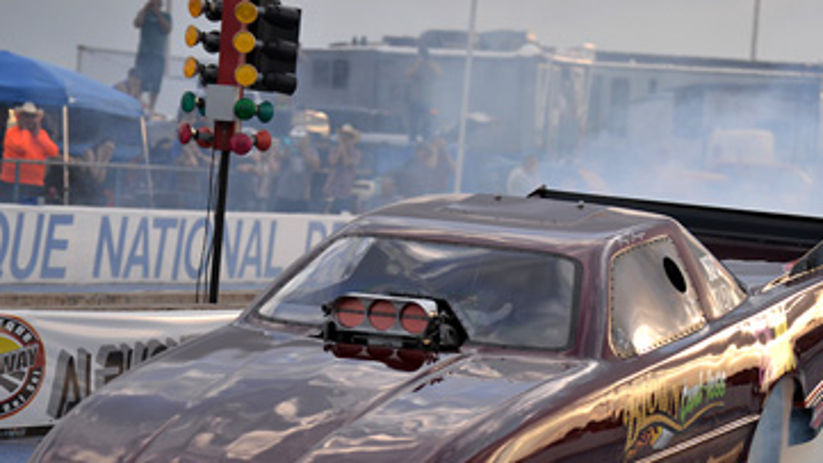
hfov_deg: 11.0
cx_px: 488
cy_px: 379
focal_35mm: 196
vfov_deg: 6.2
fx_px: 4277
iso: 400
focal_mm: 135
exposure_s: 1/1250
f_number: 4.8
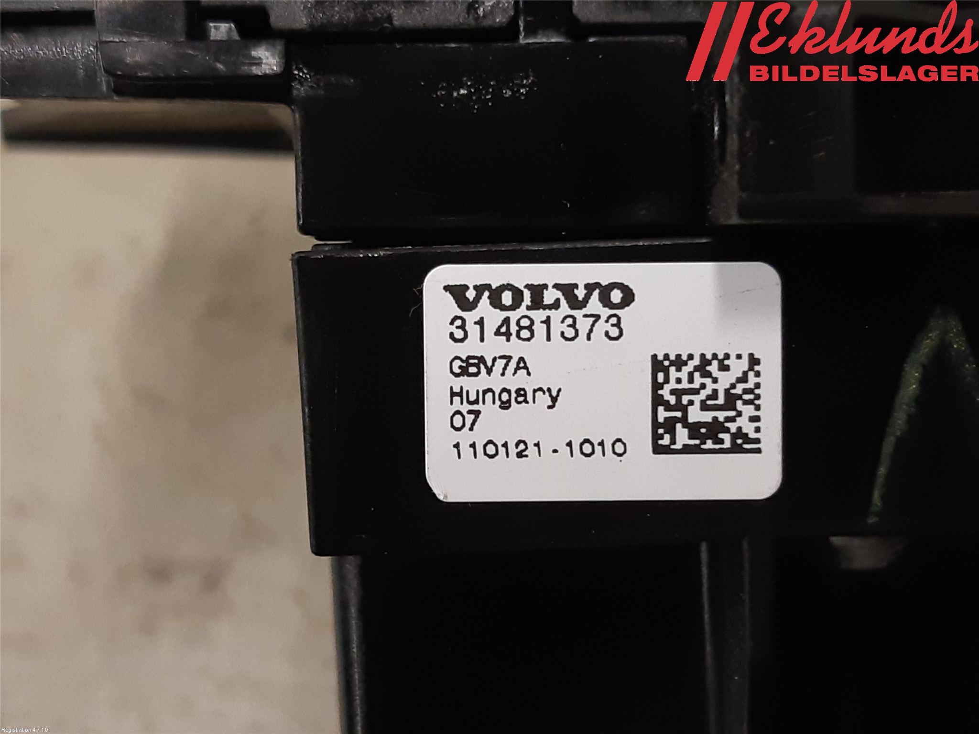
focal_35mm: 26
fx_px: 735
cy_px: 367
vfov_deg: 53.1
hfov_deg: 67.3
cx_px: 490
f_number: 1.7
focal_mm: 3.93
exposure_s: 1/50
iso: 200
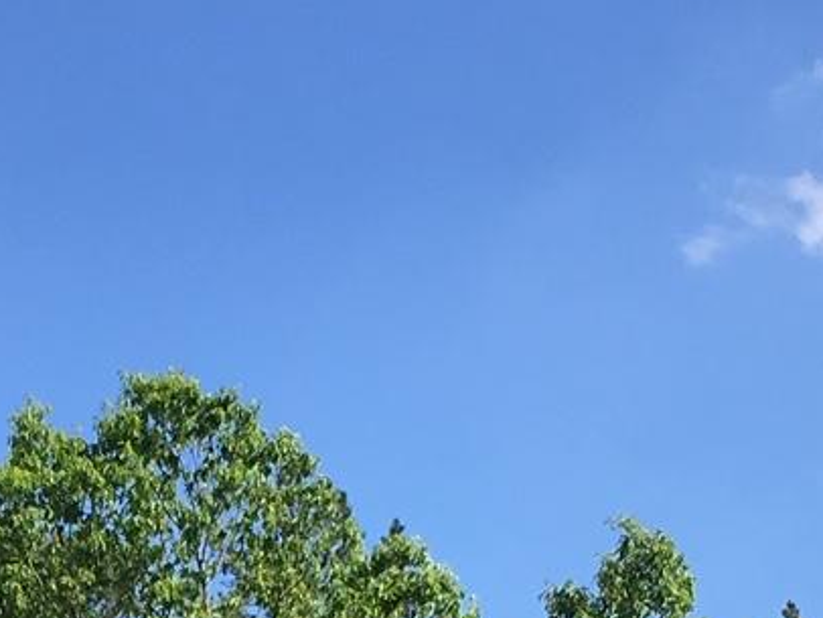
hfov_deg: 13.6
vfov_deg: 9.3
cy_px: 1435
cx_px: 87
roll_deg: +1.3
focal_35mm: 144
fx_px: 3426
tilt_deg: +8.1
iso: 25
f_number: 2.2
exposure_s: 1/950
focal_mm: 4.15
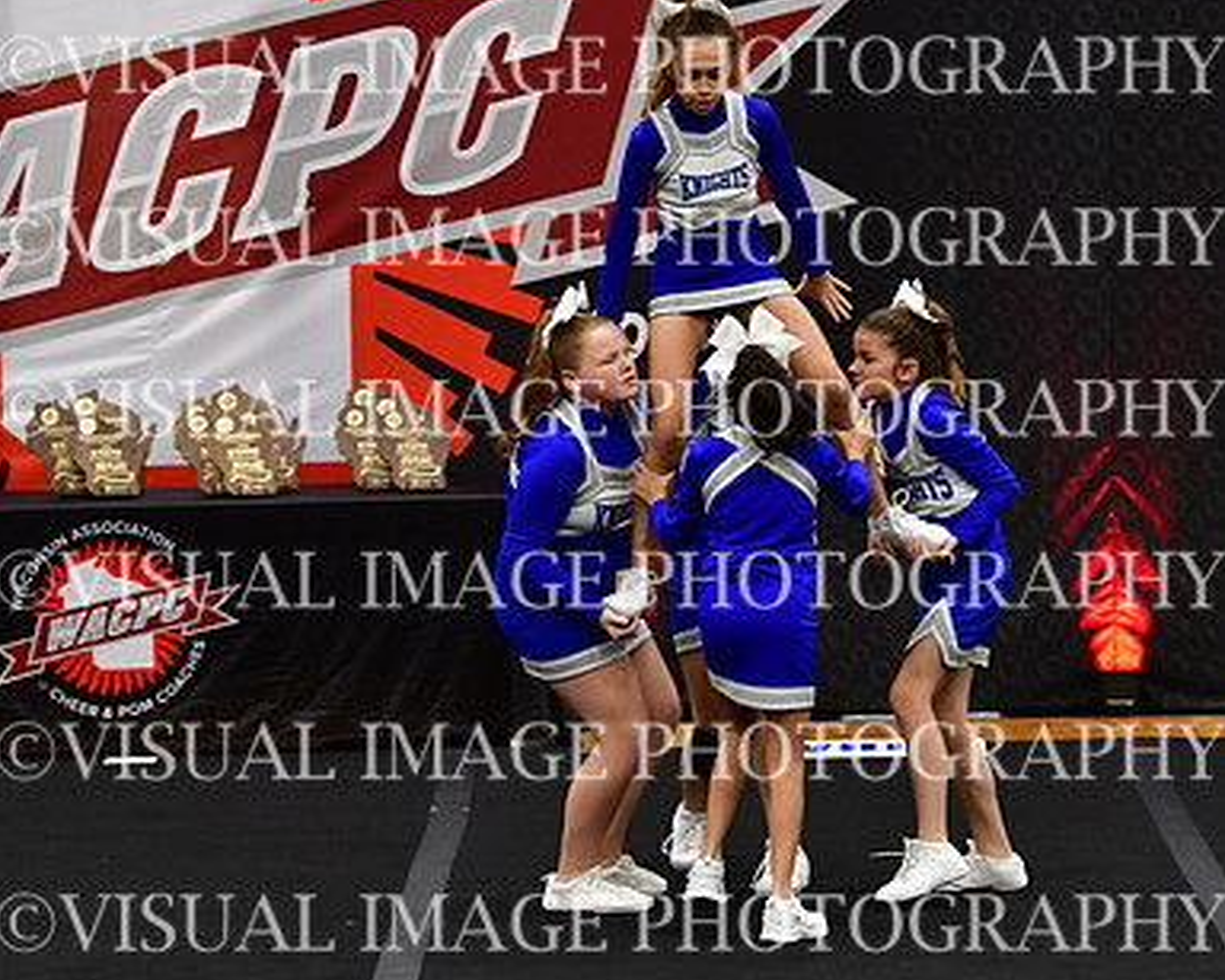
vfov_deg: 6.5
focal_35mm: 238
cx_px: 611
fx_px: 8627
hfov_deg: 8.1
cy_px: 322
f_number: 3.5
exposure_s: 1/500
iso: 4000
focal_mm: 112
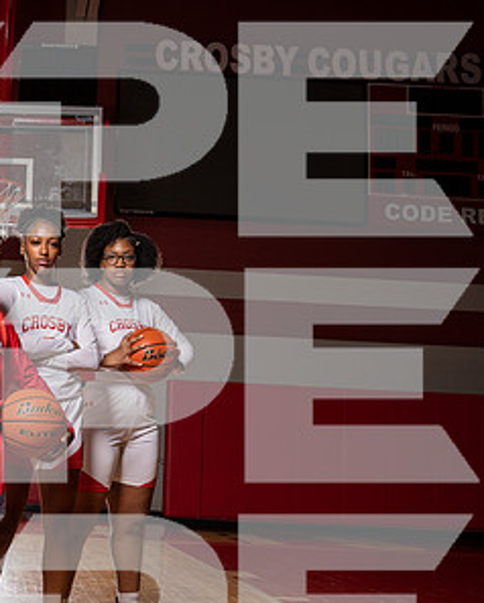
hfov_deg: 30.8
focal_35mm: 44
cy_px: 377
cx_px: -39
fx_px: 787
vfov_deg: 41.7
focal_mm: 24
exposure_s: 1/250
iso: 400
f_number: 9
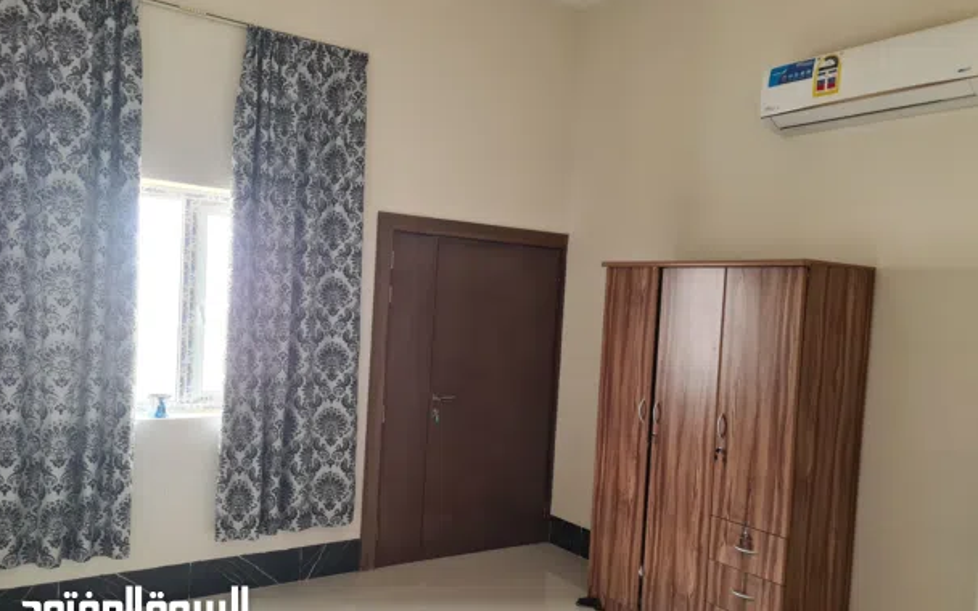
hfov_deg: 64.6
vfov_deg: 43.0
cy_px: 354
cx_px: 491
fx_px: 773
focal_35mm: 29
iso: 320
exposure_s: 1/50
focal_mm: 5.4
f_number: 1.8
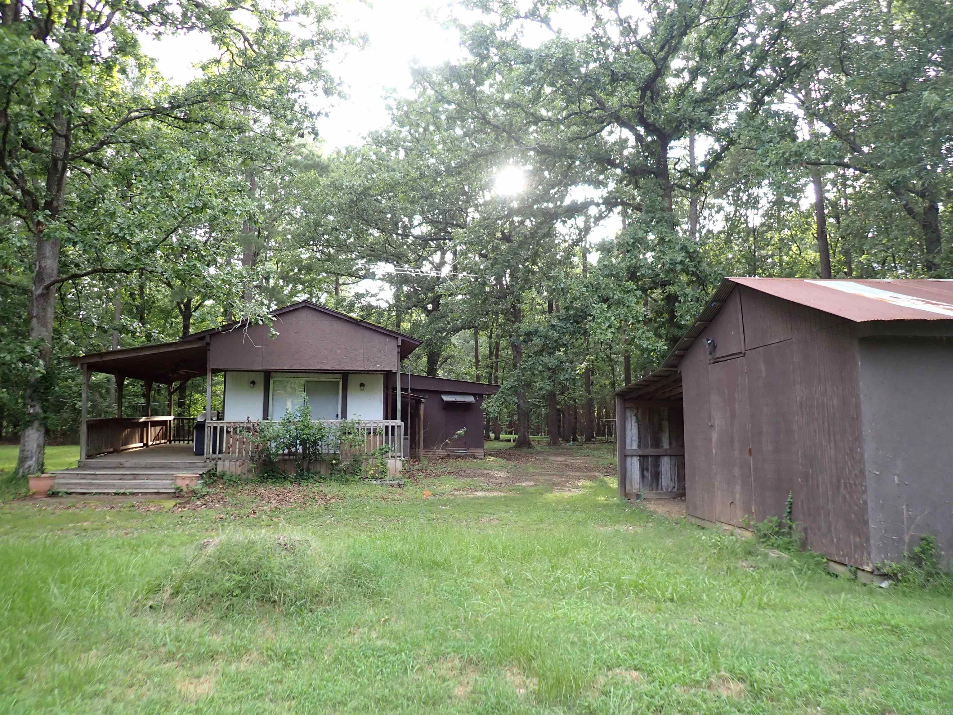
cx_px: 476
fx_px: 688
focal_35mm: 25
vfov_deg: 54.9
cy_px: 358
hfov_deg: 69.4
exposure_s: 1/125
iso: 100
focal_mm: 4.5
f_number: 2
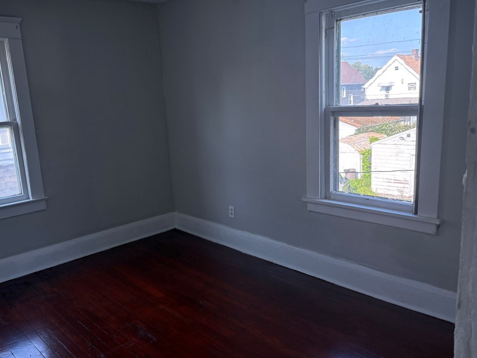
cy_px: 187
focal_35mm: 30
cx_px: 208
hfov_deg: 59.7
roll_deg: +4.2
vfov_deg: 46.8
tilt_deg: -12.2
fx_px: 414
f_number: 1.6
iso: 64
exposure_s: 1/278
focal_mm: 5.96
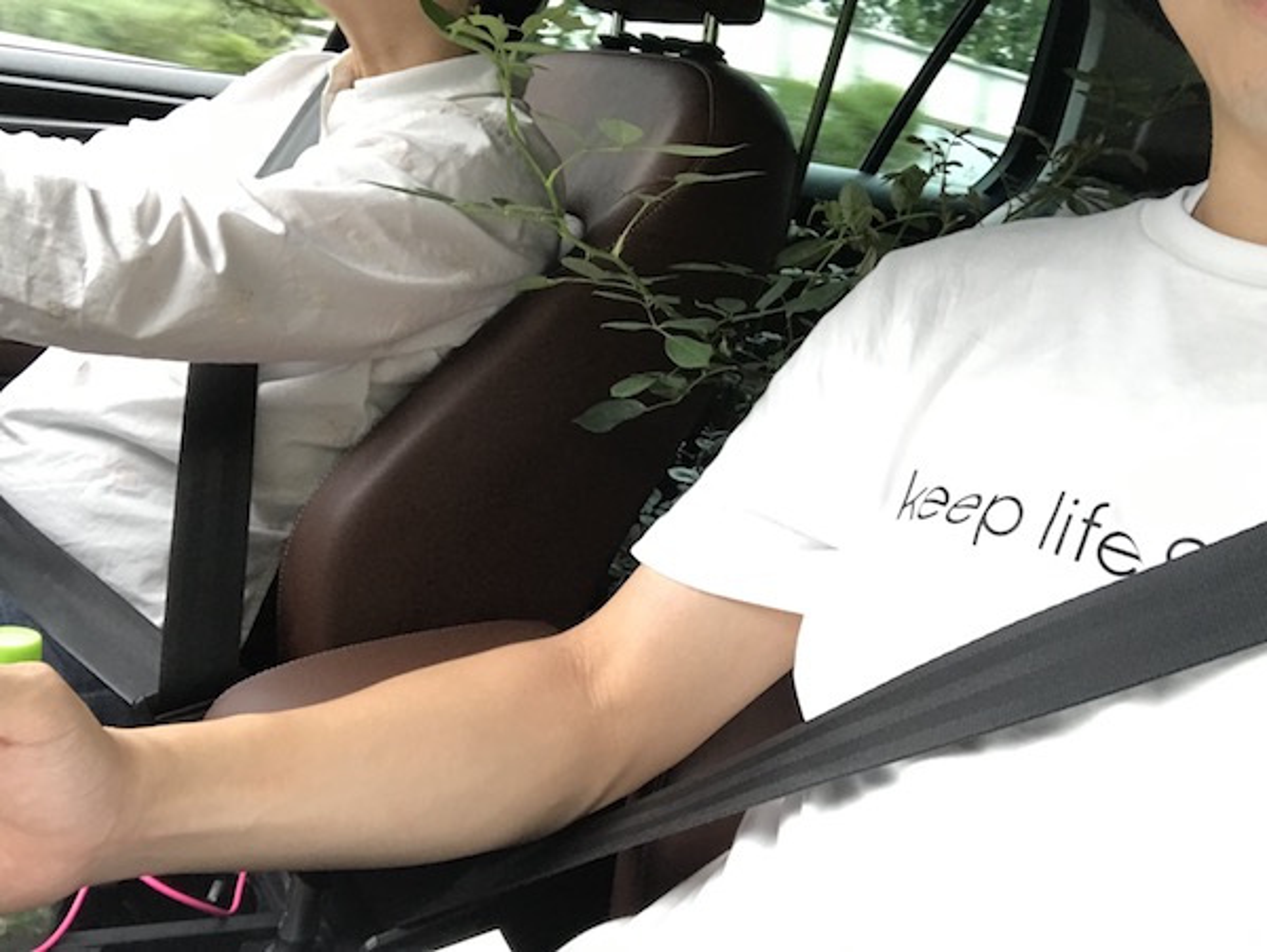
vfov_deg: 44.2
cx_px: 634
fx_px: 1172
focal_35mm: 32
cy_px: 476
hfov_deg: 56.8
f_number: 2.2
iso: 40
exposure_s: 1/31
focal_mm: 2.87
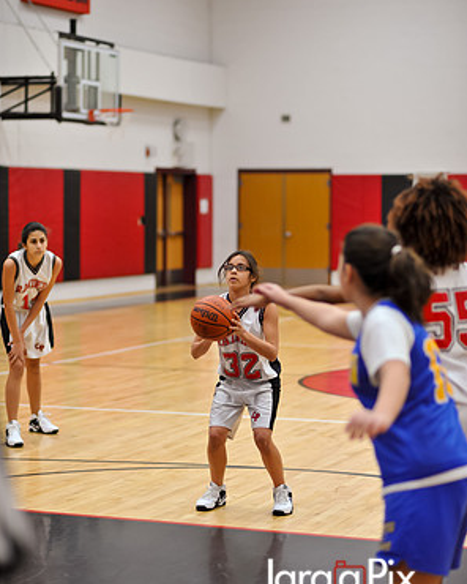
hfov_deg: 15.9
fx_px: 1676
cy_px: 287
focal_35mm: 97
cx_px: 234
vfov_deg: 19.8
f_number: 2
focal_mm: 85
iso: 1400
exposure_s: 1/500
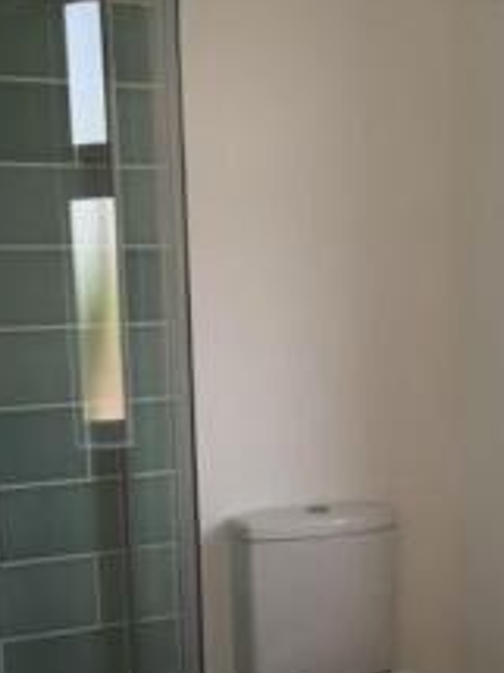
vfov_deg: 32.3
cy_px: 477
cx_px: 279
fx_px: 1147
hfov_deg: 24.8
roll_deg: +1.7
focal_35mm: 59
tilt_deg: -8.0
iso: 50
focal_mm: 4.15
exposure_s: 1/100
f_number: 2.2
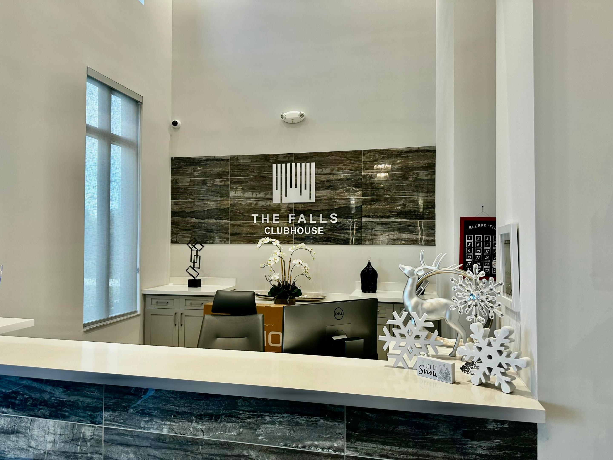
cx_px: 306
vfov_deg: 56.8
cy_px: 230
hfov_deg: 71.6
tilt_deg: +1.7
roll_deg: -0.4
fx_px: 425
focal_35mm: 24
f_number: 1.78
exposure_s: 1/120
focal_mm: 6.86
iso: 100
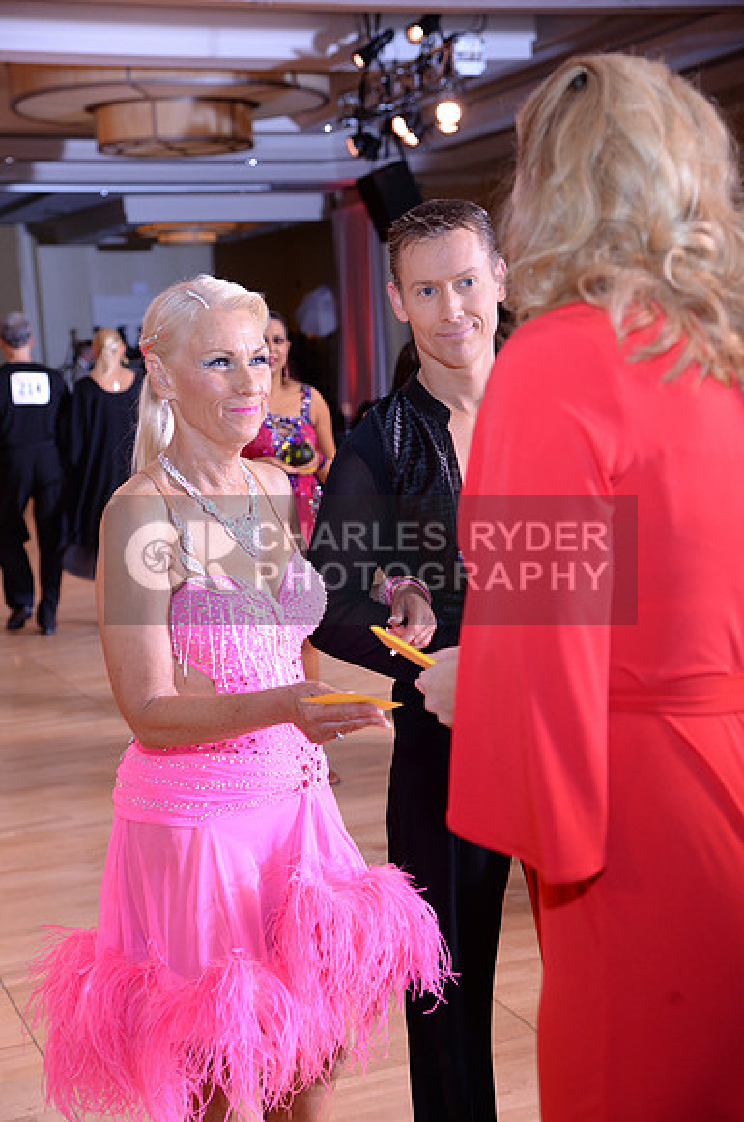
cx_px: 372
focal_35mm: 55
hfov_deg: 24.5
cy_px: 561
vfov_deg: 36.3
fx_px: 1710
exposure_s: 1/250
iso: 1250
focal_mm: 55
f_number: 4.5
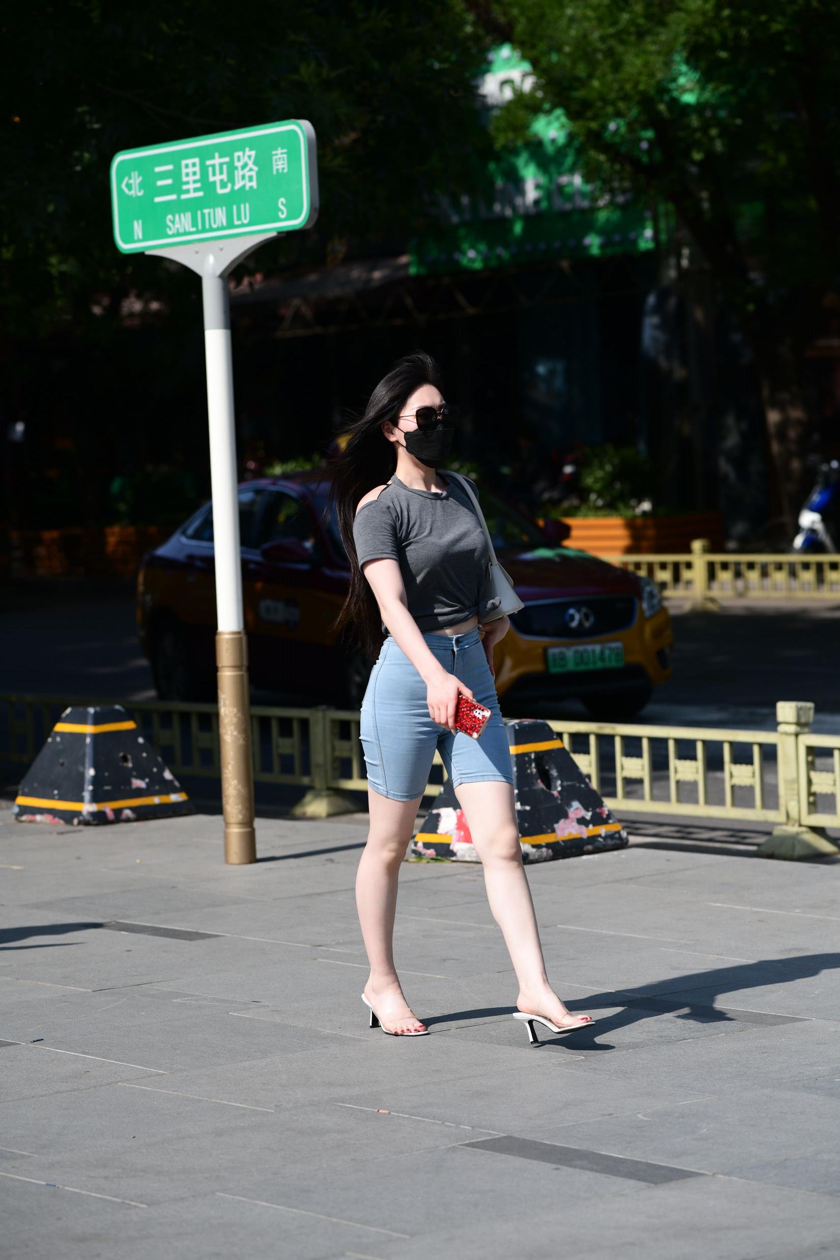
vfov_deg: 19.5
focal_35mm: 105
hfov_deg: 13.0
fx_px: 3674
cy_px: 630
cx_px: 420
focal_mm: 105
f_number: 4
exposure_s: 1/2000
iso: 200
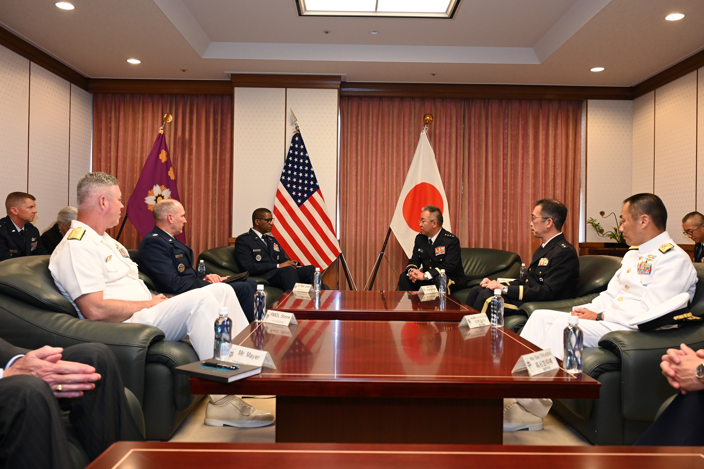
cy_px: 234
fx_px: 596
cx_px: 352
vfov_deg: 42.9
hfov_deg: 61.1
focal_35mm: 30
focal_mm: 30.5
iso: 2500
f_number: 5.6
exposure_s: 1/160
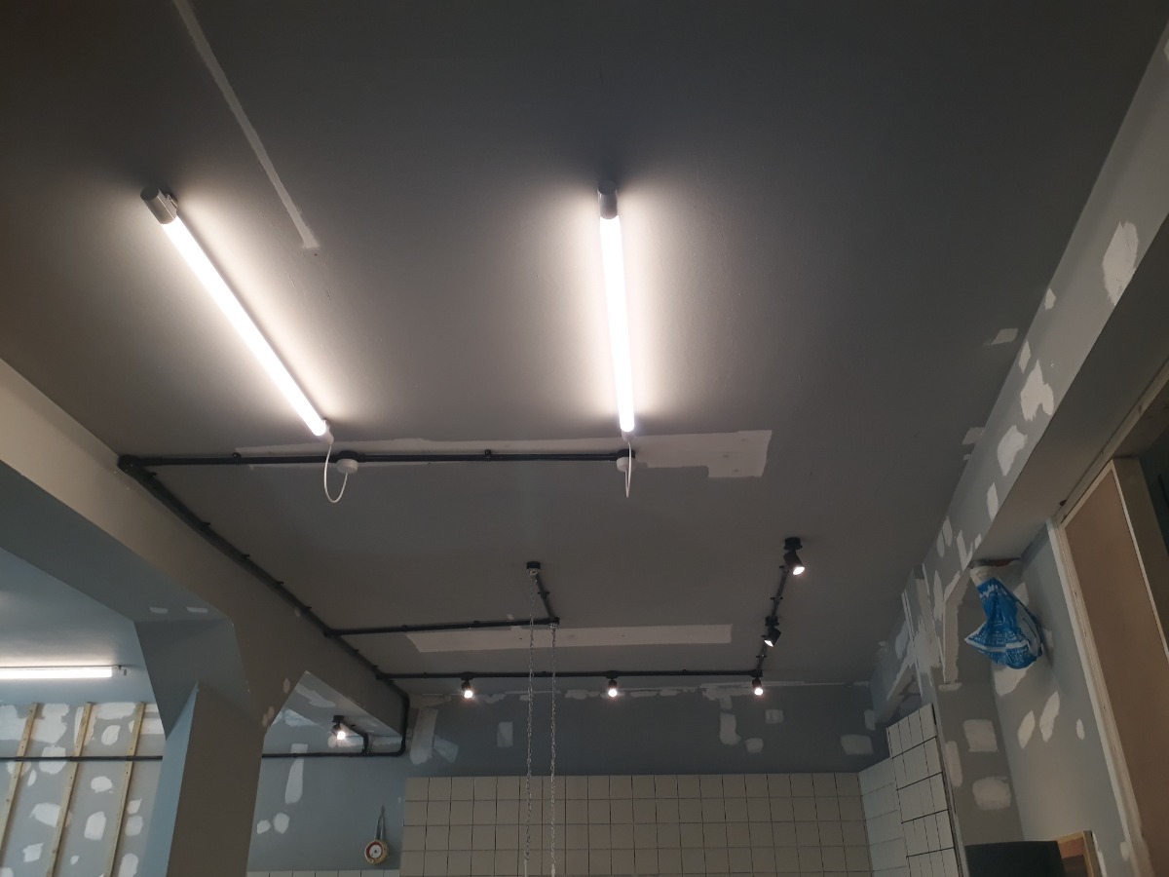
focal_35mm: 27
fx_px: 912
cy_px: 438
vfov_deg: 51.4
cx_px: 584
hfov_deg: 65.3
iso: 50
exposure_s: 1/33
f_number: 1.9
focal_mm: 3.6
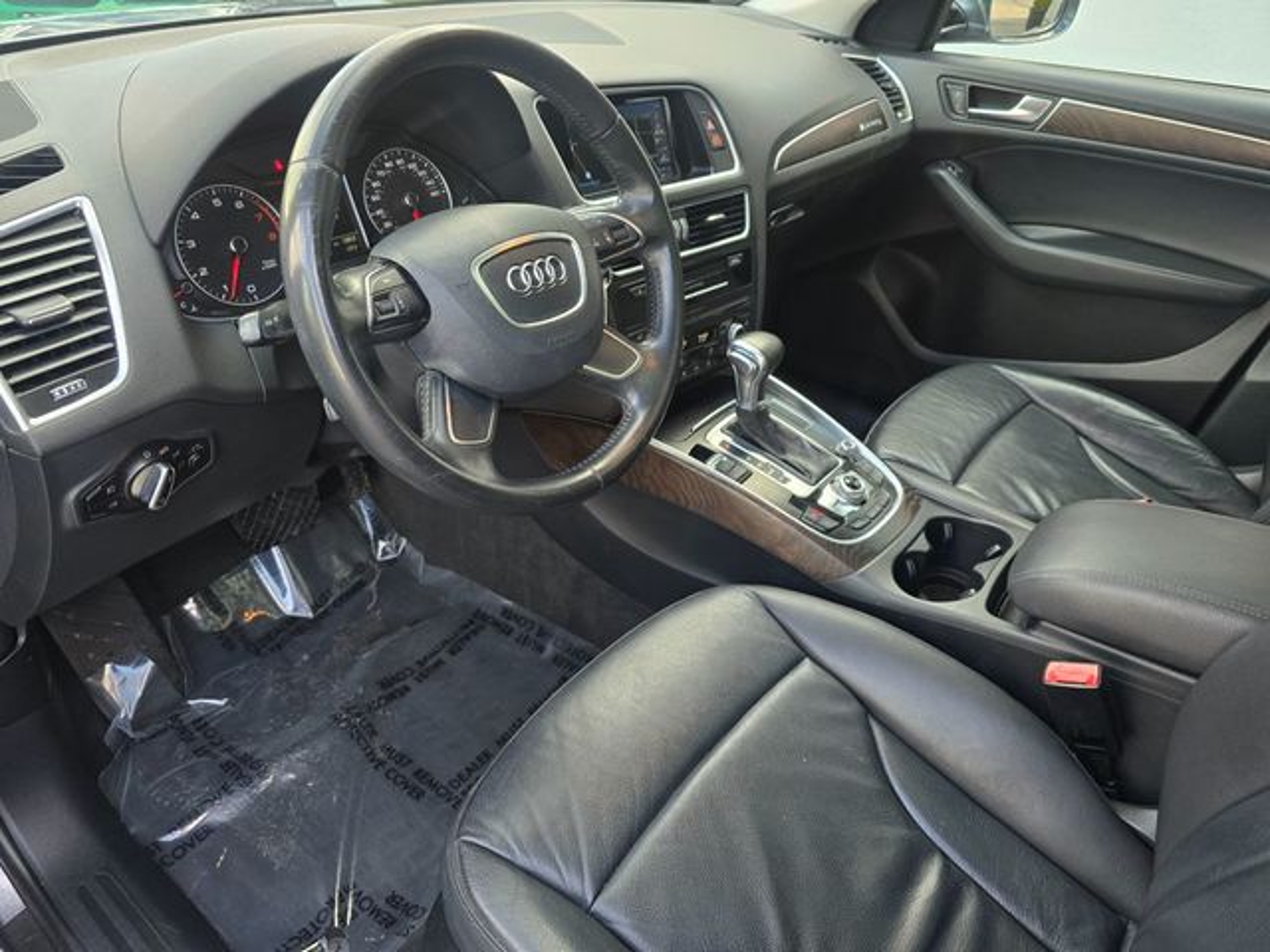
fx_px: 844
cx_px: 635
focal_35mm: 23
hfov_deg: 73.9
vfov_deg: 58.9
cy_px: 476
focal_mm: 6.3
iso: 160
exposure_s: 1/180
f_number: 1.7
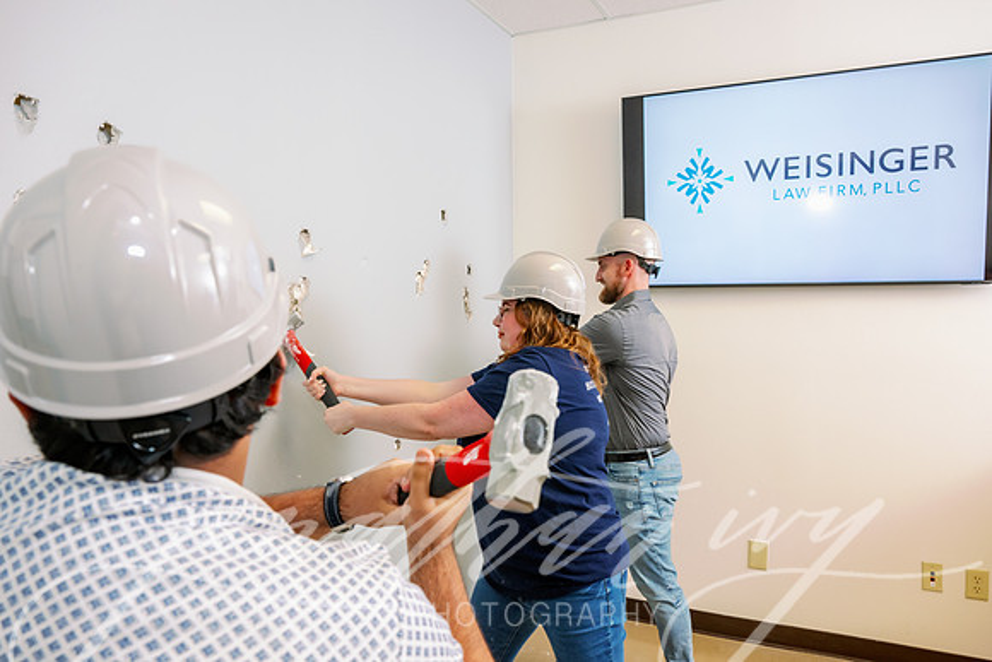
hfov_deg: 70.6
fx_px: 700
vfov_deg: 50.6
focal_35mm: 25
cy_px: 332
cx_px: 512
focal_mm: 24
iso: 800
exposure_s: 1/200
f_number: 5.6
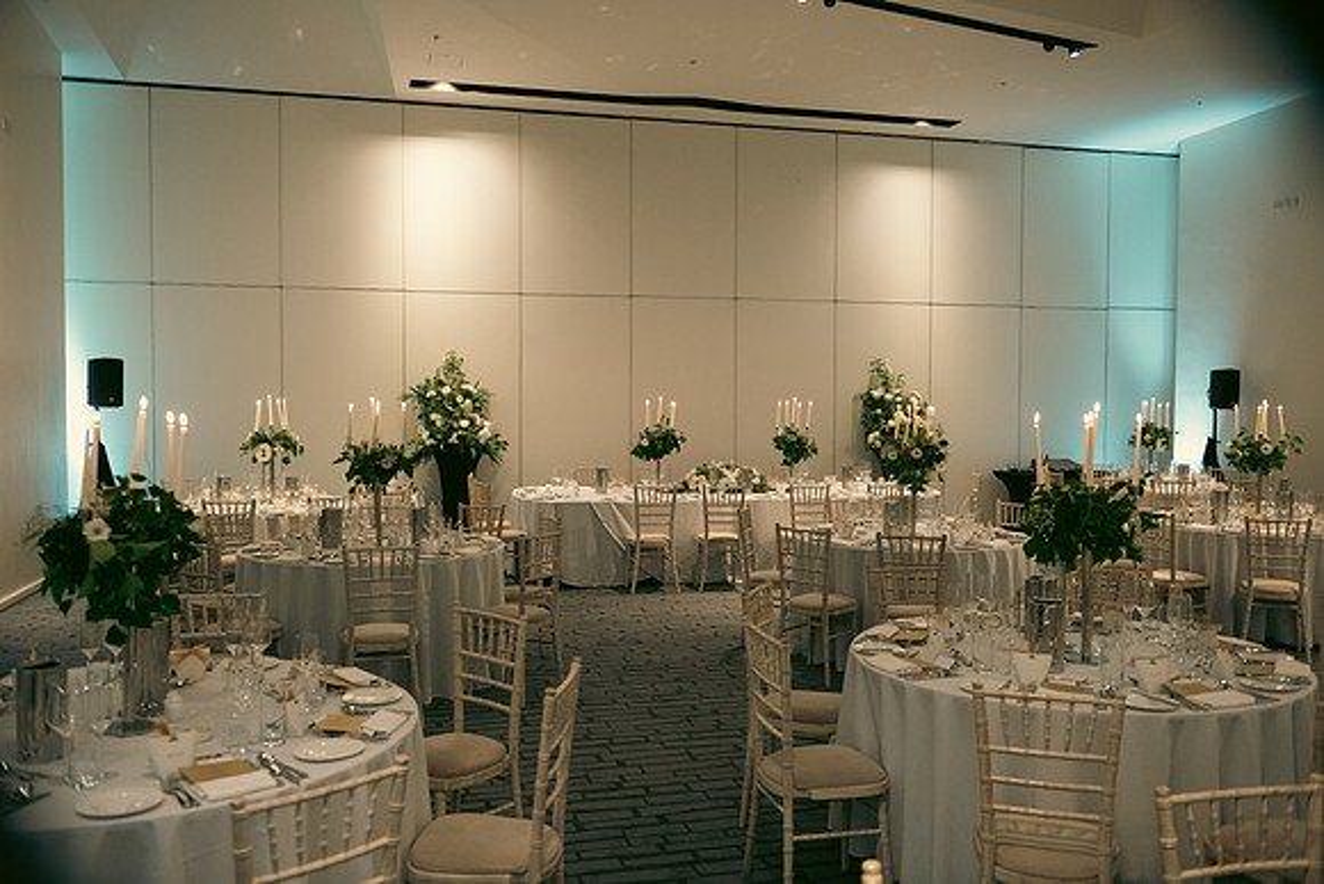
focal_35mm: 32
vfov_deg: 41.1
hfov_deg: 58.7
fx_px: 1177
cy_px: 442
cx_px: 662
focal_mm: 32
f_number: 3.5
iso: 1600
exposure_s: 1/160
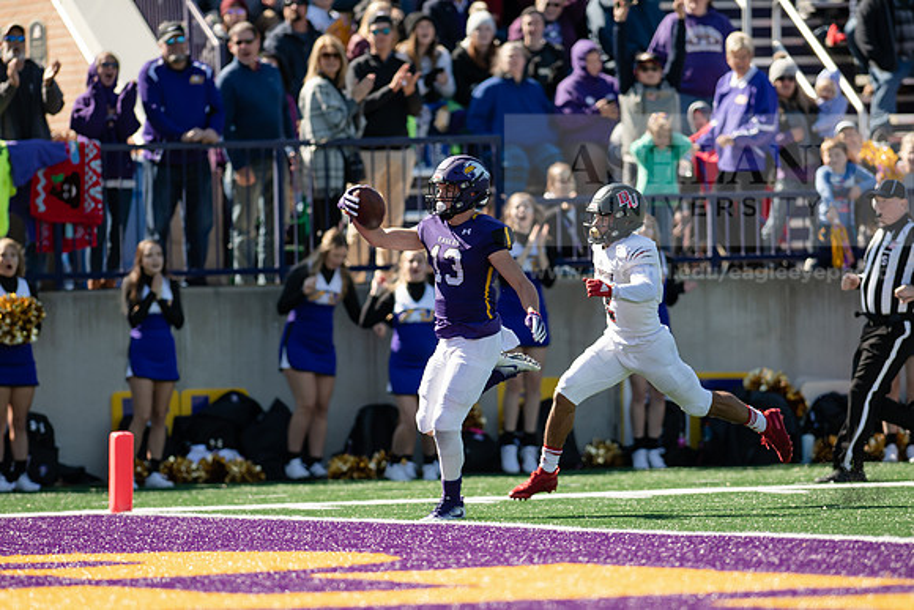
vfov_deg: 3.8
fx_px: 9083
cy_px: 343
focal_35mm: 358
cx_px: 445
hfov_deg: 5.8
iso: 200
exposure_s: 1/1600
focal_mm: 300
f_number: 3.2
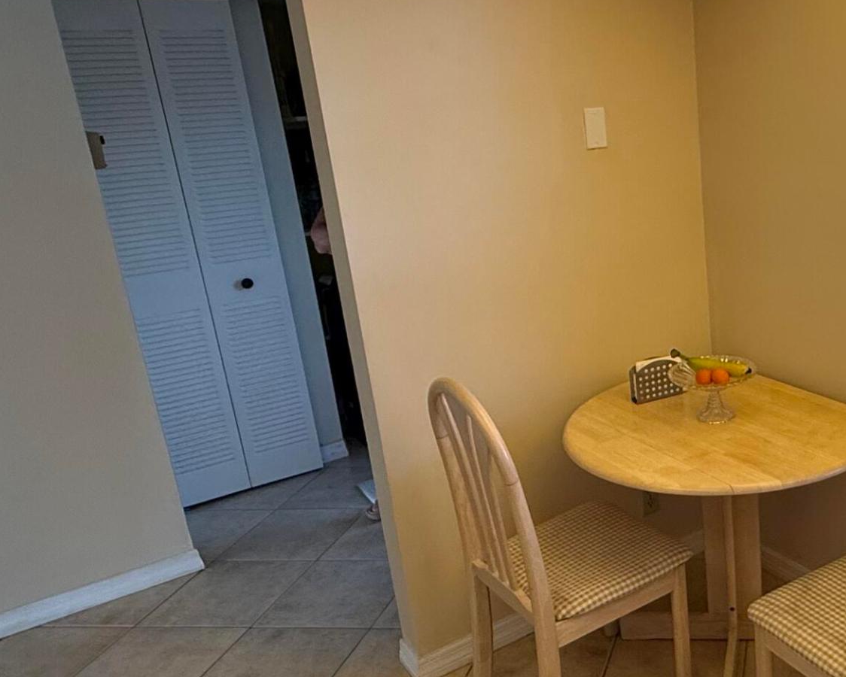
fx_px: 877
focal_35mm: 35
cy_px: 348
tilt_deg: -17.2
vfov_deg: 42.2
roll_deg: +2.7
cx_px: 744
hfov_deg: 46.9
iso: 250
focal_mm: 2.22
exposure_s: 1/120
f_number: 2.2
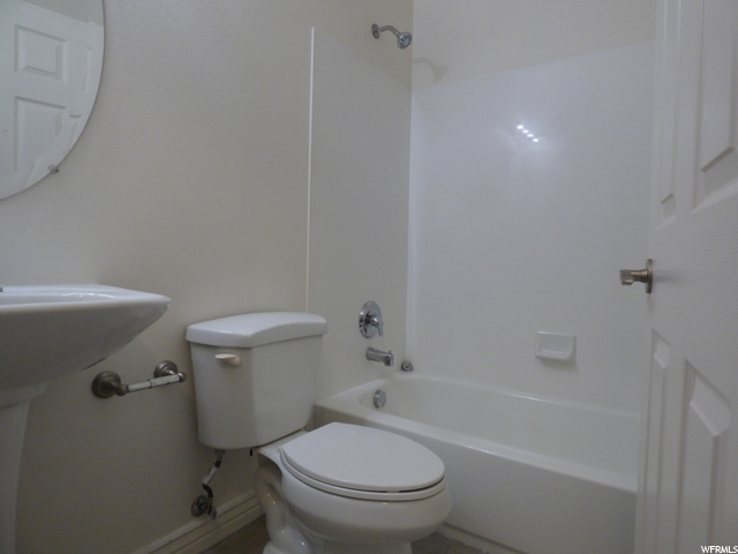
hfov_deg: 81.7
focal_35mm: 20
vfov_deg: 66.0
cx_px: 369
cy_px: 277
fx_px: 426
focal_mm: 3.58
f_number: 2.8
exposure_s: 1/60
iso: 200
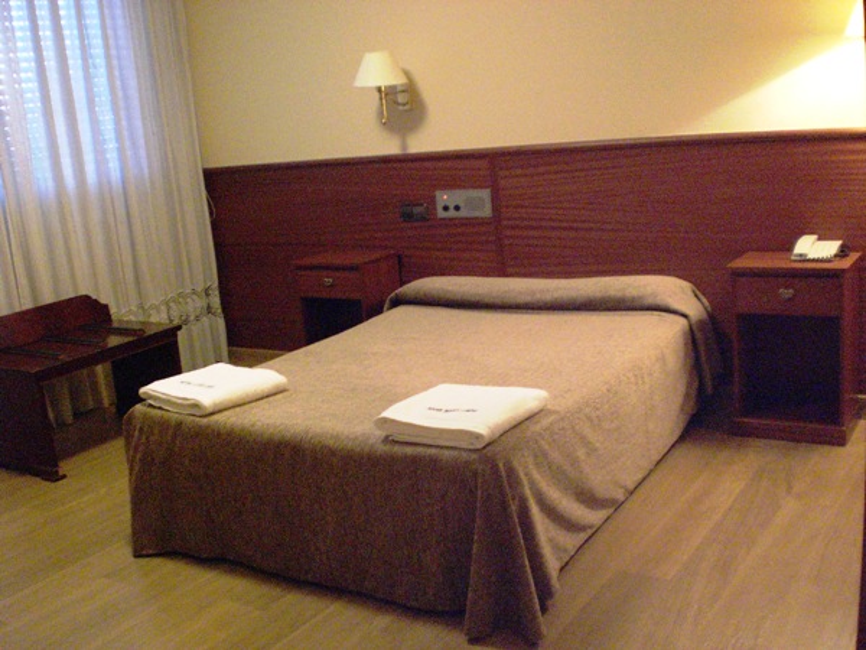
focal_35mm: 38
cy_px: 325
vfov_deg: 37.7
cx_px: 433
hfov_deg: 49.0
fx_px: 951
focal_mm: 6.3
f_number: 3.1
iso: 800
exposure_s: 1/15
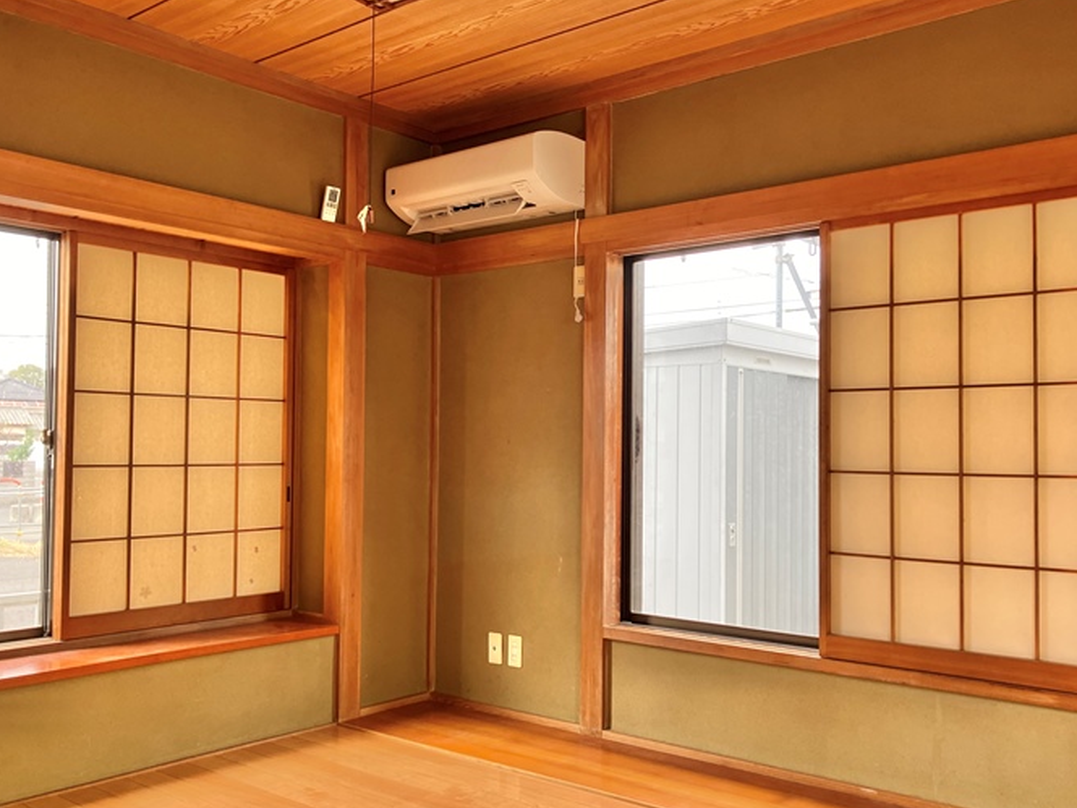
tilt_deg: +1.9
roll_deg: -0.3
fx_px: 996
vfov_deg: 44.2
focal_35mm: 32
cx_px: 607
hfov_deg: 56.6
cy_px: 418
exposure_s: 1/121
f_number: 1.8
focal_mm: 3.99
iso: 64
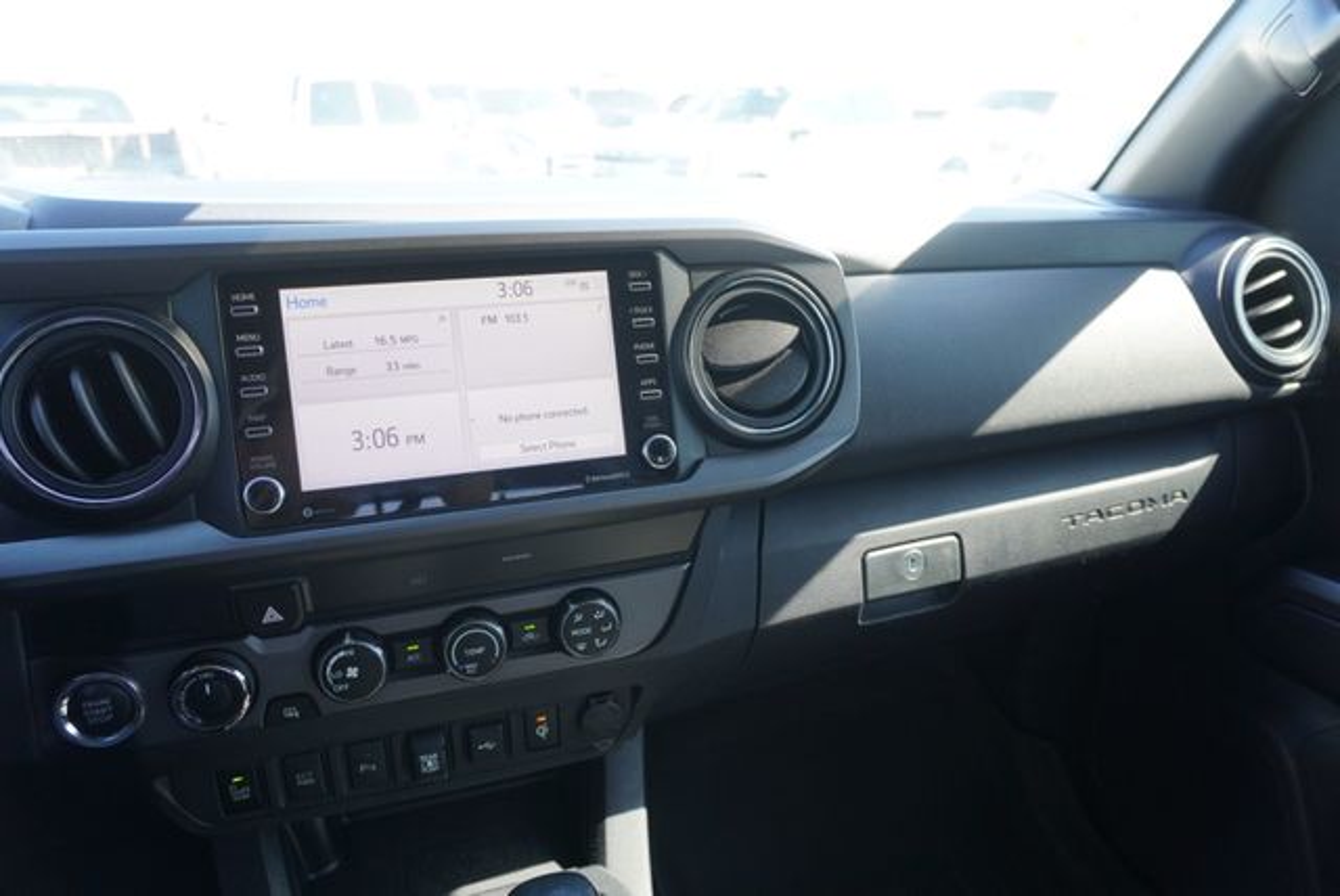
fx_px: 894
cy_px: 448
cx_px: 670
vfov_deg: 53.2
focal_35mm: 24
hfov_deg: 73.7
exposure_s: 1/60
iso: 200
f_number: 4
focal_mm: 16
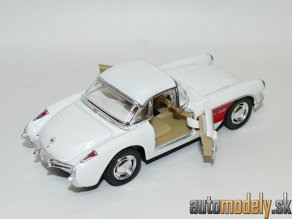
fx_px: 574
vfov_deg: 21.6
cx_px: 146
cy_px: 110
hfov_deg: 28.6
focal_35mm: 68
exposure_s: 1/30
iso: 100
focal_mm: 10.8
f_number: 4
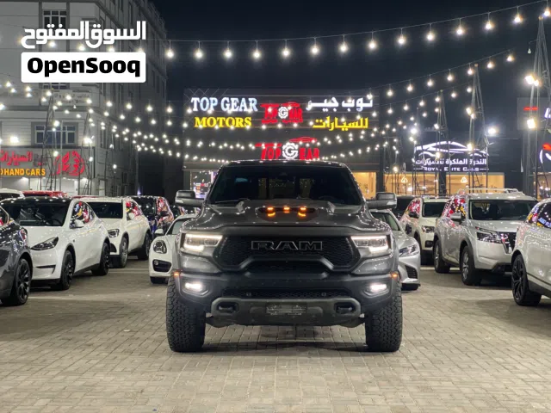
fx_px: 828
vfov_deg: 28.0
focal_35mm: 52
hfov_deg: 36.8
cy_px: 206
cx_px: 276
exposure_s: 1/100
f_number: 2
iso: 250
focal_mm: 6
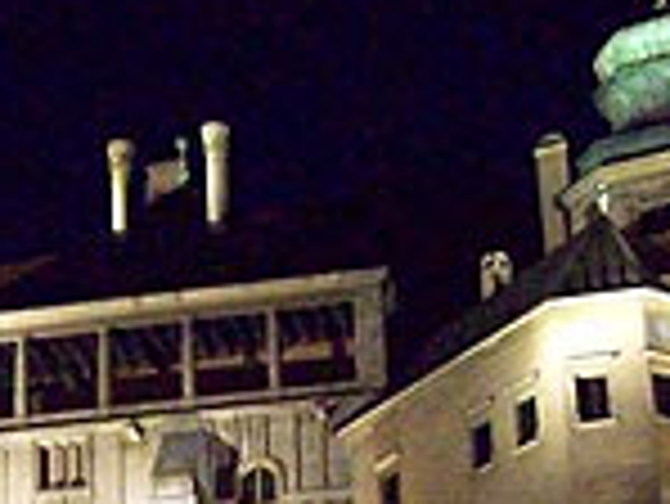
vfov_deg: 13.3
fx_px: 2111
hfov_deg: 17.7
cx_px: 58
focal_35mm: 109
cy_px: 594
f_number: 2.7
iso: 1000
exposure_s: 1/8
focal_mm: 6
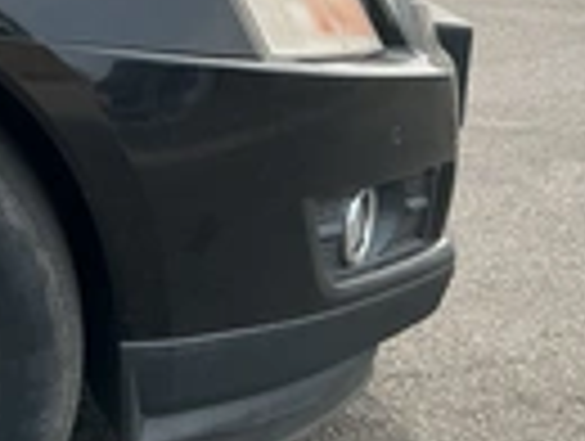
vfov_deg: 17.2
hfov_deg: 21.7
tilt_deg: -11.9
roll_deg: +0.8
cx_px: -36
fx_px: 1456
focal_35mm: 86
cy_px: 135
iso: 25
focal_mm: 3
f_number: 1.8
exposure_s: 1/635
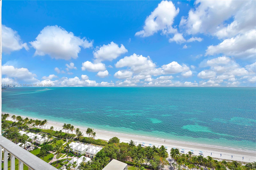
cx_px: 128
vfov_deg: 73.7
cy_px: 85
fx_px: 114
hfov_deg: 96.7
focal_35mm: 16
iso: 100
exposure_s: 1/250
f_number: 7.1
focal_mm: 16
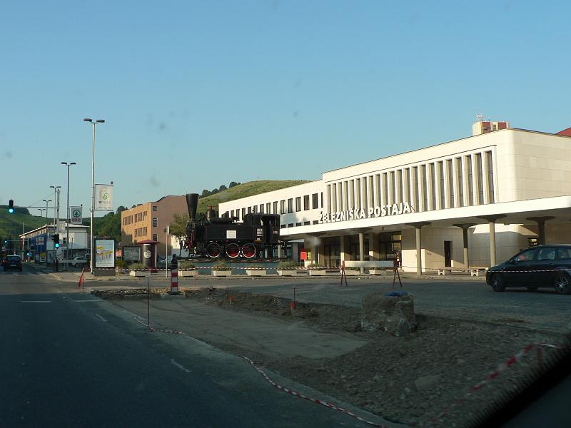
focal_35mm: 37
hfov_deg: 50.1
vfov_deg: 38.7
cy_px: 214
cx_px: 286
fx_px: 610
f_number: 4.5
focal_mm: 6.2
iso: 80
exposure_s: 1/400
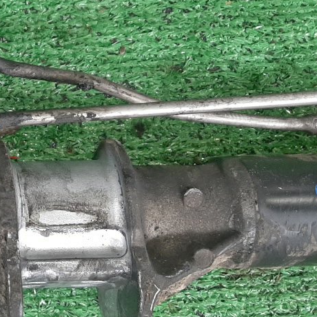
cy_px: 129
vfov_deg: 24.0
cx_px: -116
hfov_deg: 21.3
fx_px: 746
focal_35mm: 72
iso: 107
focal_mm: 3.93
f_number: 1.7
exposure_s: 1/50
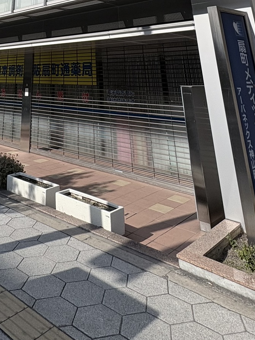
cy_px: -47
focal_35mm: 32
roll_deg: -0.8
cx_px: 55
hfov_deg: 42.4
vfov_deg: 42.4
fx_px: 314
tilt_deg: +22.0
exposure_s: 1/3106
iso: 50
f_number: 2.2
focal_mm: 2.22
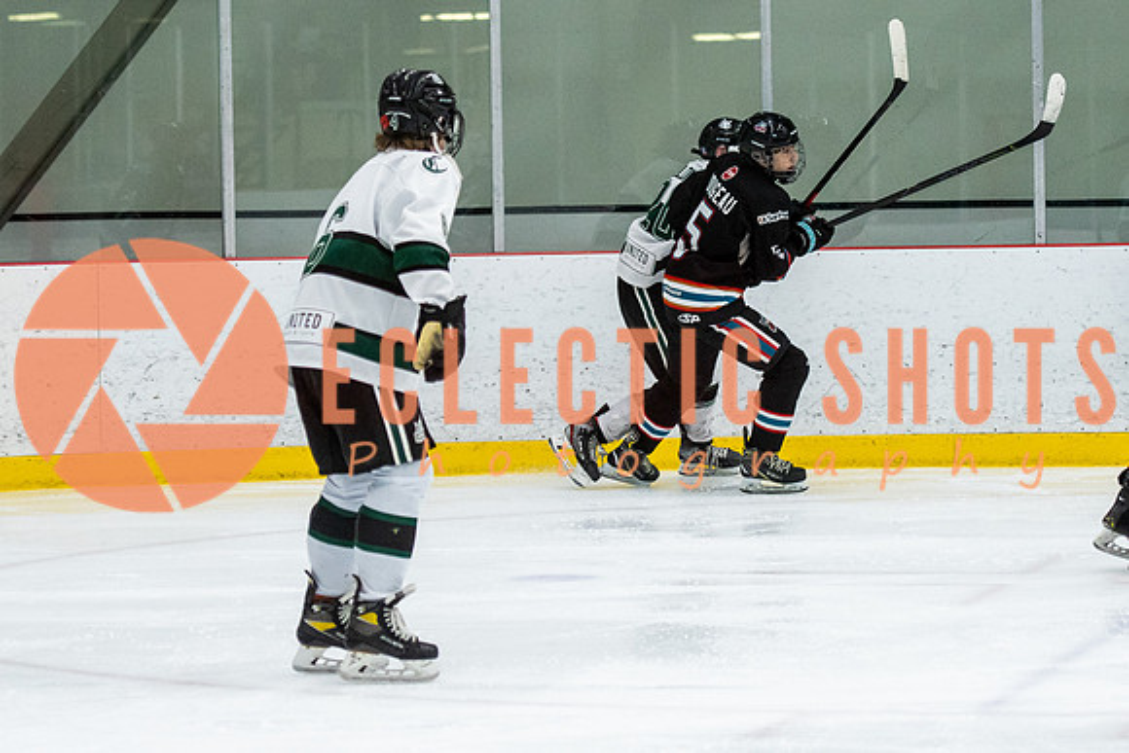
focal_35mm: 187
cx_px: 677
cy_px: 299
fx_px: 5859
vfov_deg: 7.4
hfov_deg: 11.0
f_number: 2.8
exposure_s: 1/640
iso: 1600
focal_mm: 85
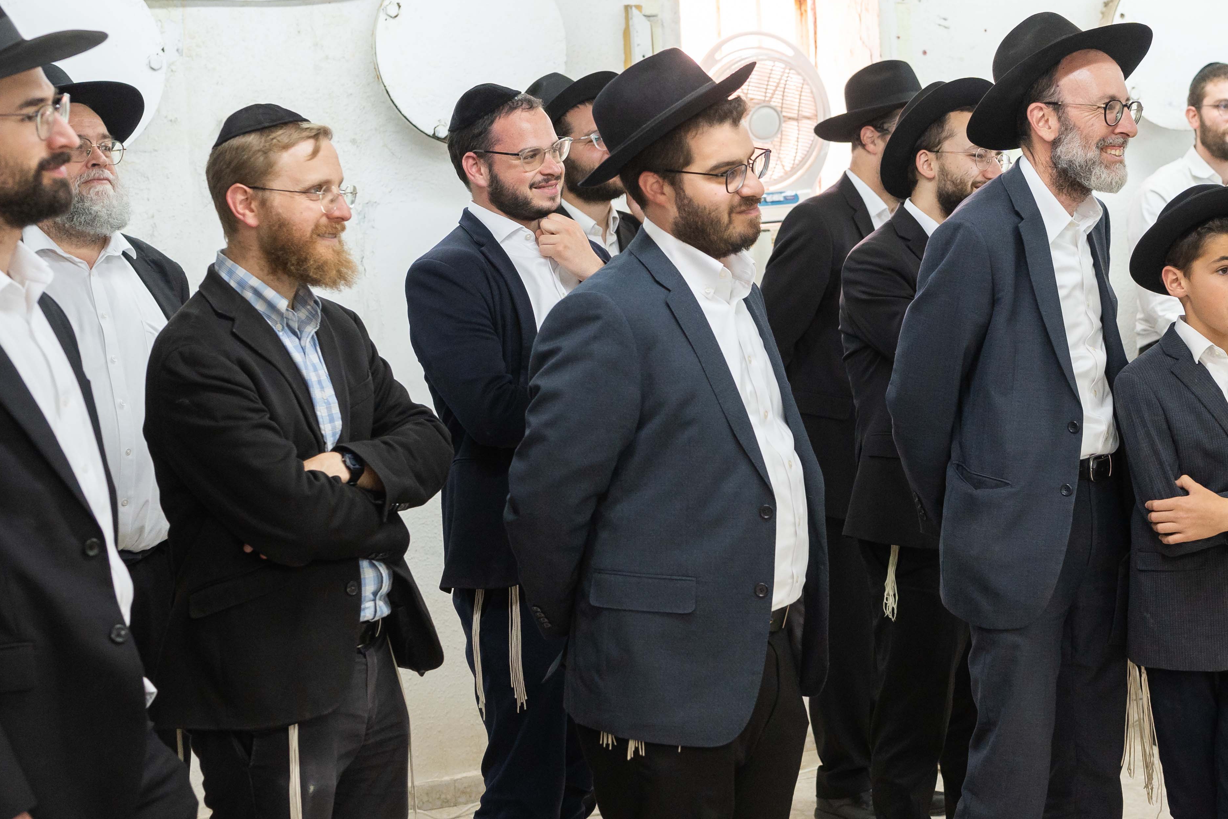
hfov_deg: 30.8
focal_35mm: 65
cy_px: 327
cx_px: 774
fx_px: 2217
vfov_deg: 20.9
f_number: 2.8
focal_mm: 35
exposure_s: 1/160
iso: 1000
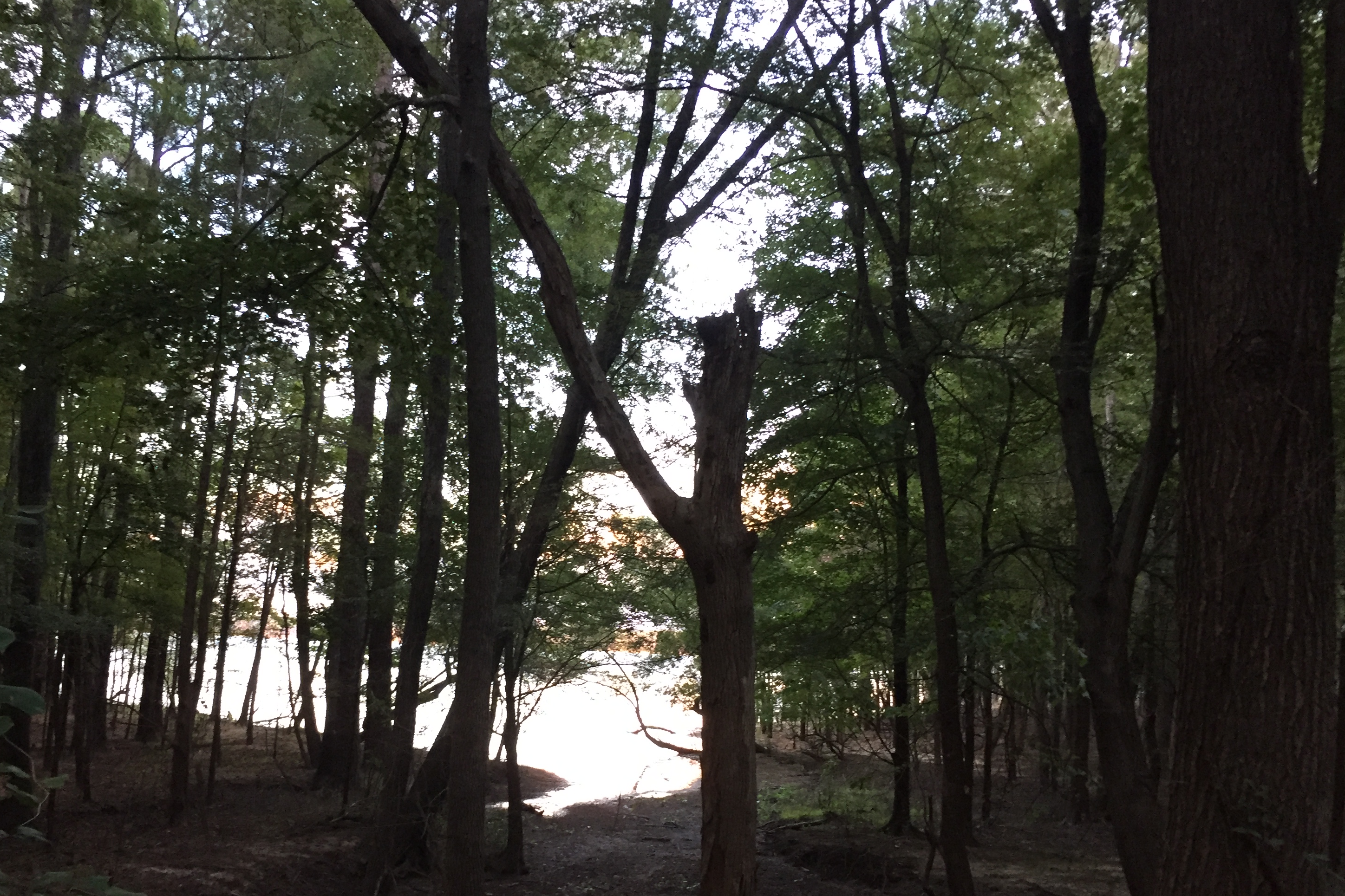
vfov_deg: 38.7
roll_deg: -1.8
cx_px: 597
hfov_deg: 55.7
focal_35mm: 34
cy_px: 538
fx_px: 1270
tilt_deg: +4.7
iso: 200
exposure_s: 1/30
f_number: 2.2
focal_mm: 4.15
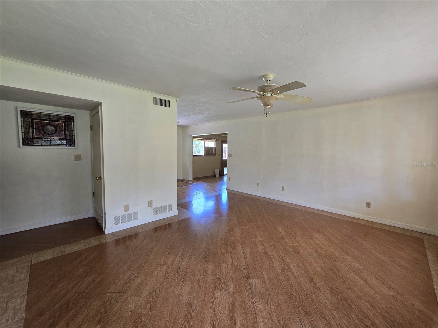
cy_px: 164
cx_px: 219
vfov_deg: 89.9
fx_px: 164
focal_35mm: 13
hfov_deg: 106.2
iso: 100
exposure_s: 1/60
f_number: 2.2
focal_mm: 2.2
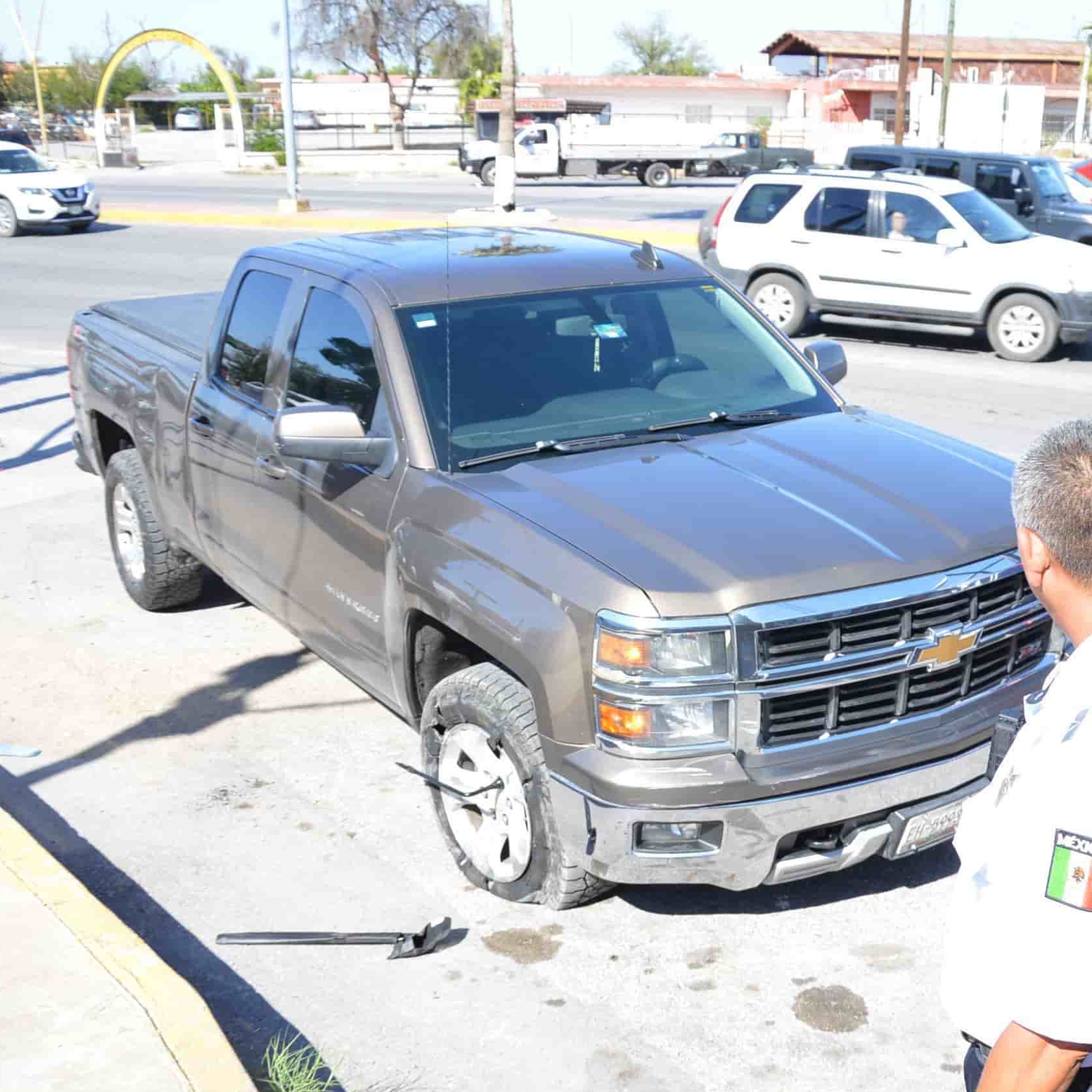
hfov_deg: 40.5
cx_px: 718
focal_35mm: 41
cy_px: 627
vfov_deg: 40.8
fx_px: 1463
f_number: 9
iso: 100
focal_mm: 18
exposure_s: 1/320
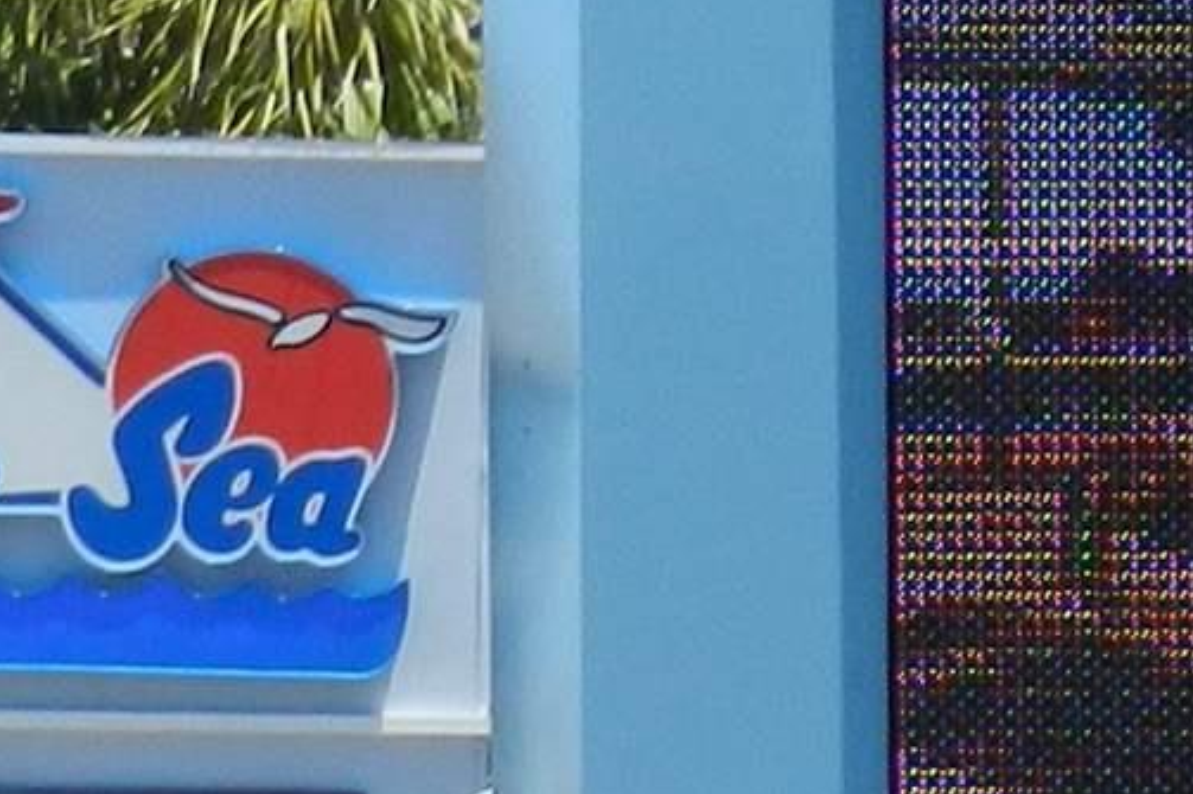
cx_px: 2571
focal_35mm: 635
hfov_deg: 3.2
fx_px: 21035
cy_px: -863
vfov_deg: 2.2
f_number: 4.6
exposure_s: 1/640
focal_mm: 17.7
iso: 160
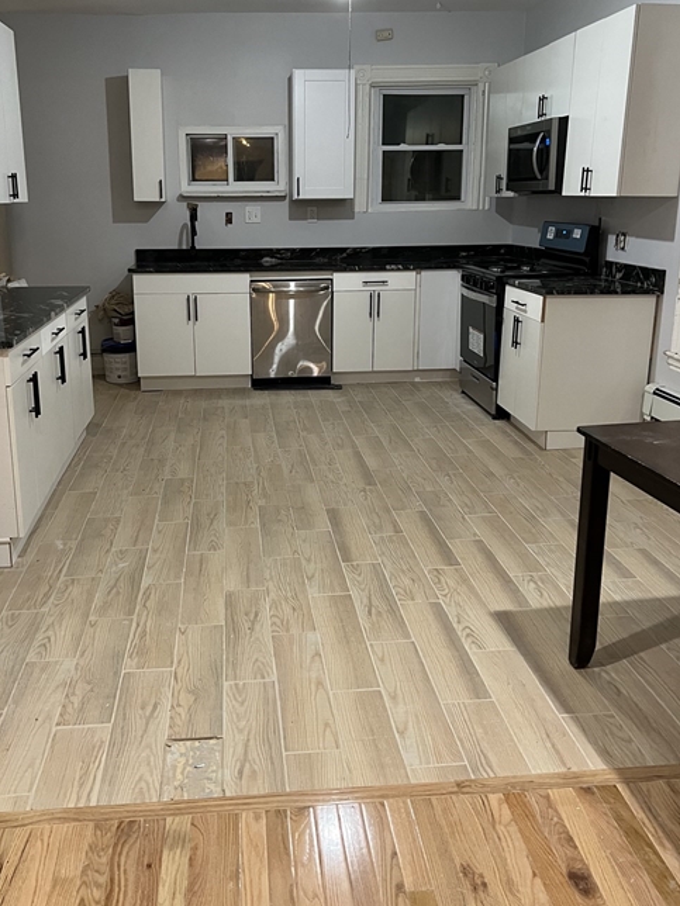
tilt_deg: -9.7
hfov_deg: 45.3
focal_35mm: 31
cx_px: 287
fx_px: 812
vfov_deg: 58.0
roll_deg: +1.7
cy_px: 371
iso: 320
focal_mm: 5.7
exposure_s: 1/60
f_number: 1.5
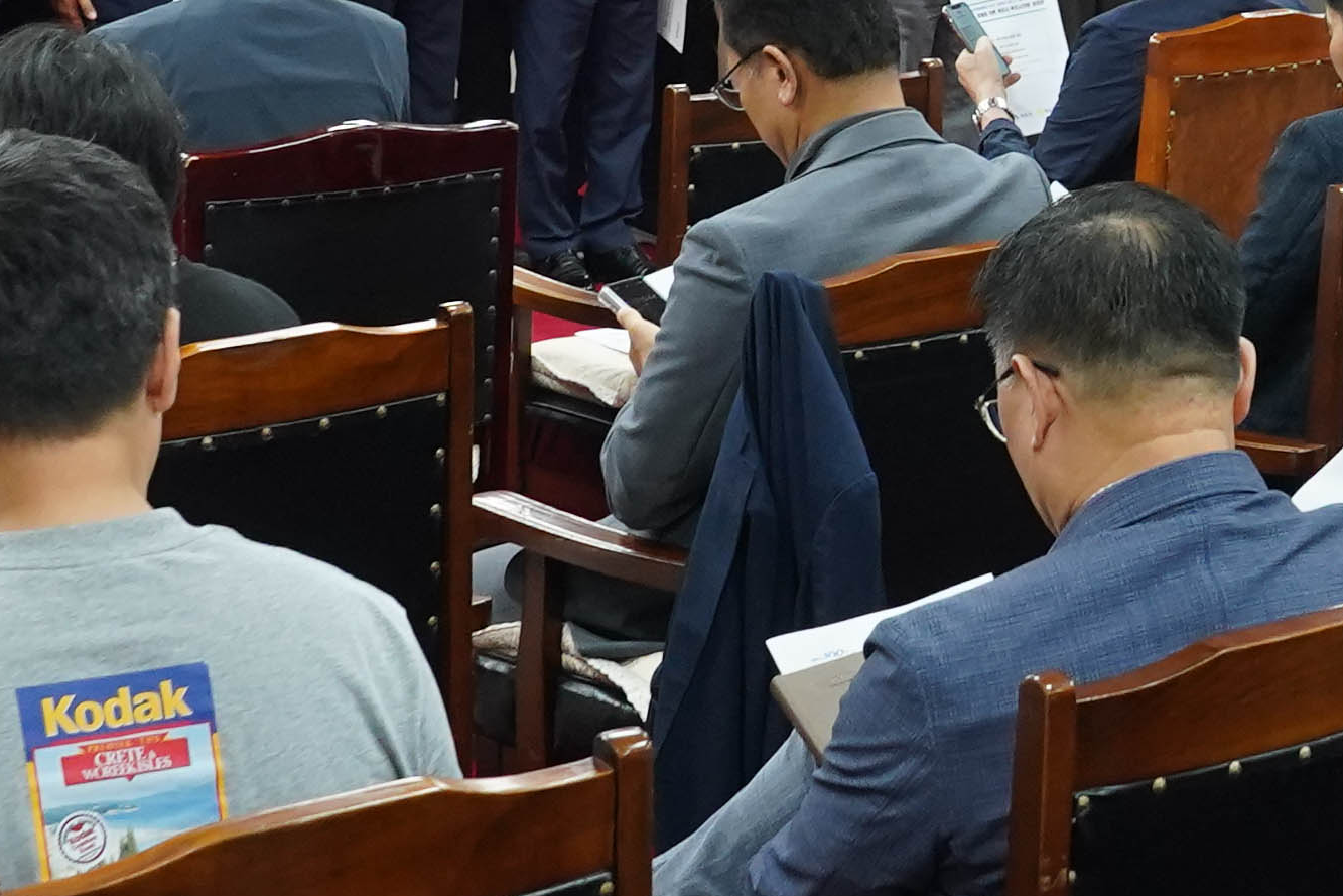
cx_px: 1197
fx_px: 4029
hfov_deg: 18.6
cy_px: -16
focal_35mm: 108
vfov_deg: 12.5
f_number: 5.6
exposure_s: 1/160
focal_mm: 24
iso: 2500
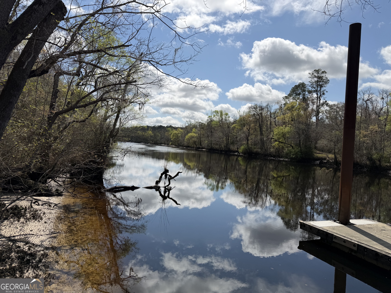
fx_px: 271
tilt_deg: +0.1
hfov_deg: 71.6
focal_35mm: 24
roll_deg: -2.1
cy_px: 146
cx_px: 196
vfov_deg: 56.8
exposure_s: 1/9091
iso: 80
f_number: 1.78
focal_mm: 6.76
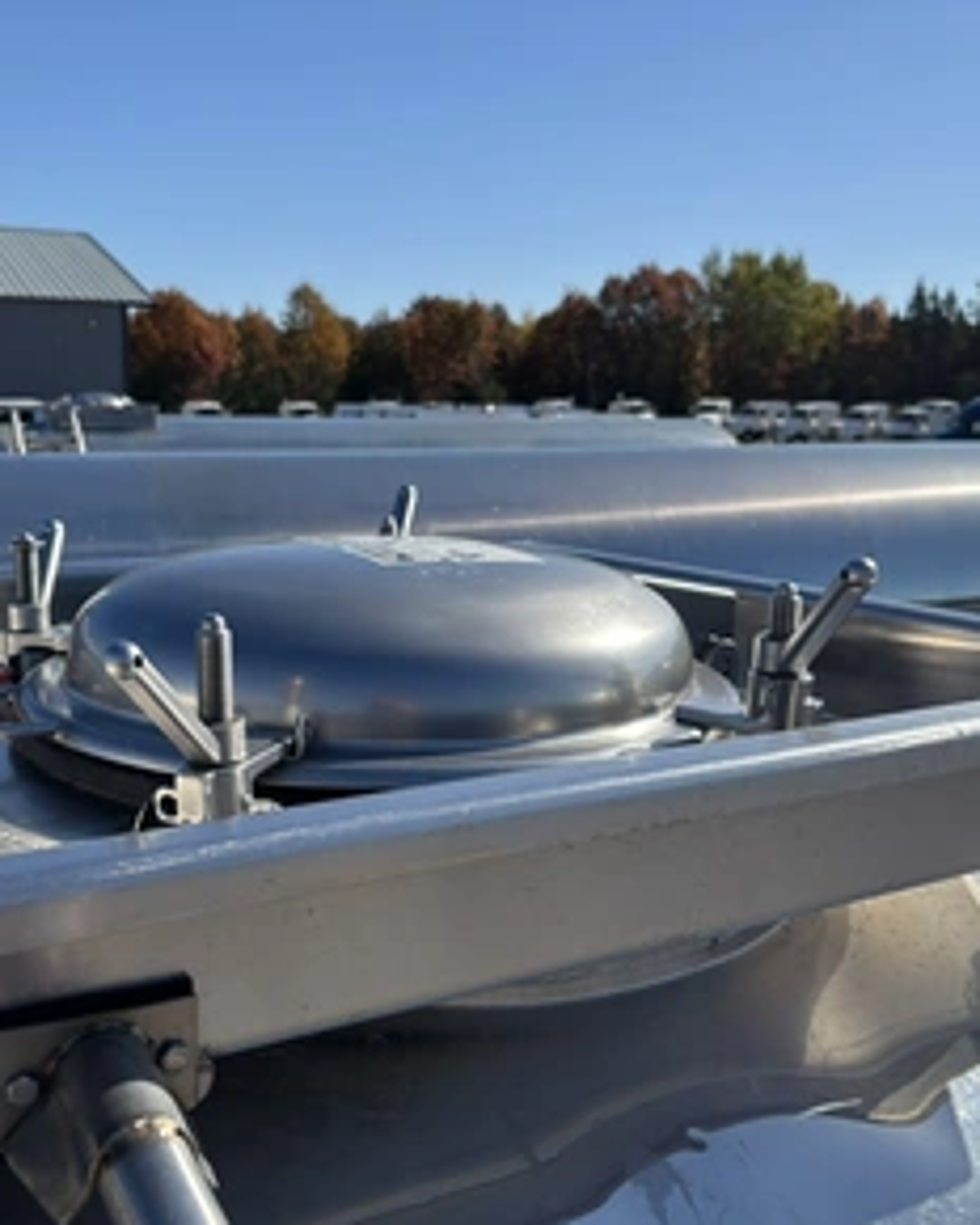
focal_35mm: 35
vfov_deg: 51.5
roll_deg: -0.8
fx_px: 1269
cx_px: 372
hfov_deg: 41.9
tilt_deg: -9.2
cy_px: 629
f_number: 1.6
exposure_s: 1/3650
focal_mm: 5.96
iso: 50
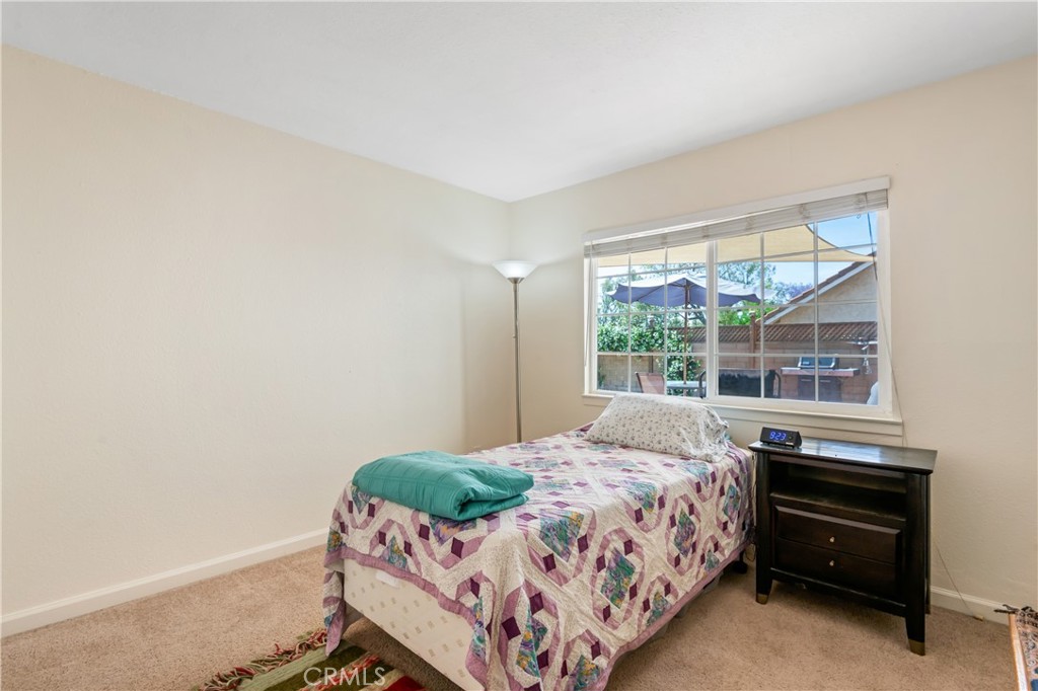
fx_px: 490
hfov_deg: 93.3
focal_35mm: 17
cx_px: 519
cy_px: 346
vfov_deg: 70.4
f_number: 8
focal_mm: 17
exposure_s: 1/30
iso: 64
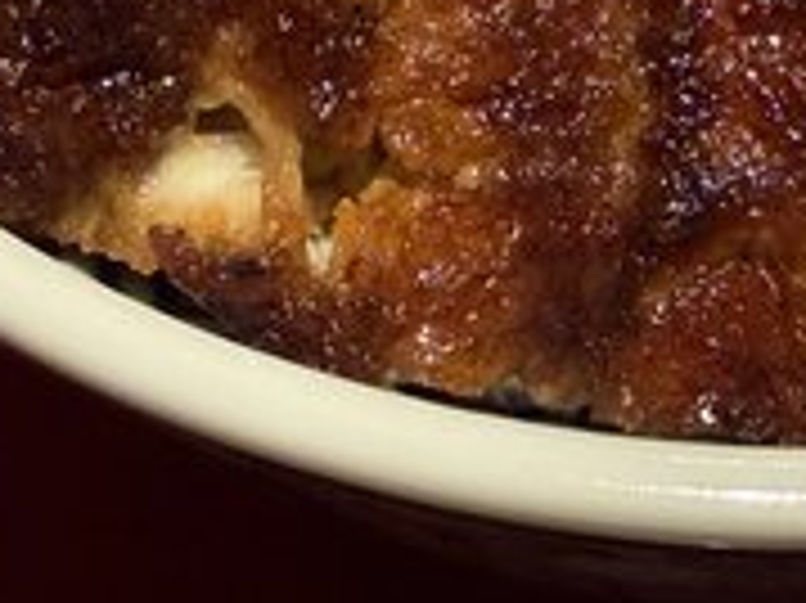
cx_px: 801
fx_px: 2001
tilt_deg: -43.7
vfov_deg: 16.1
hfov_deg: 22.0
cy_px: -212
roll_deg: +0.7
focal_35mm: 86
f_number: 2.2
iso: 250
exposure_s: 1/100
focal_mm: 2.22
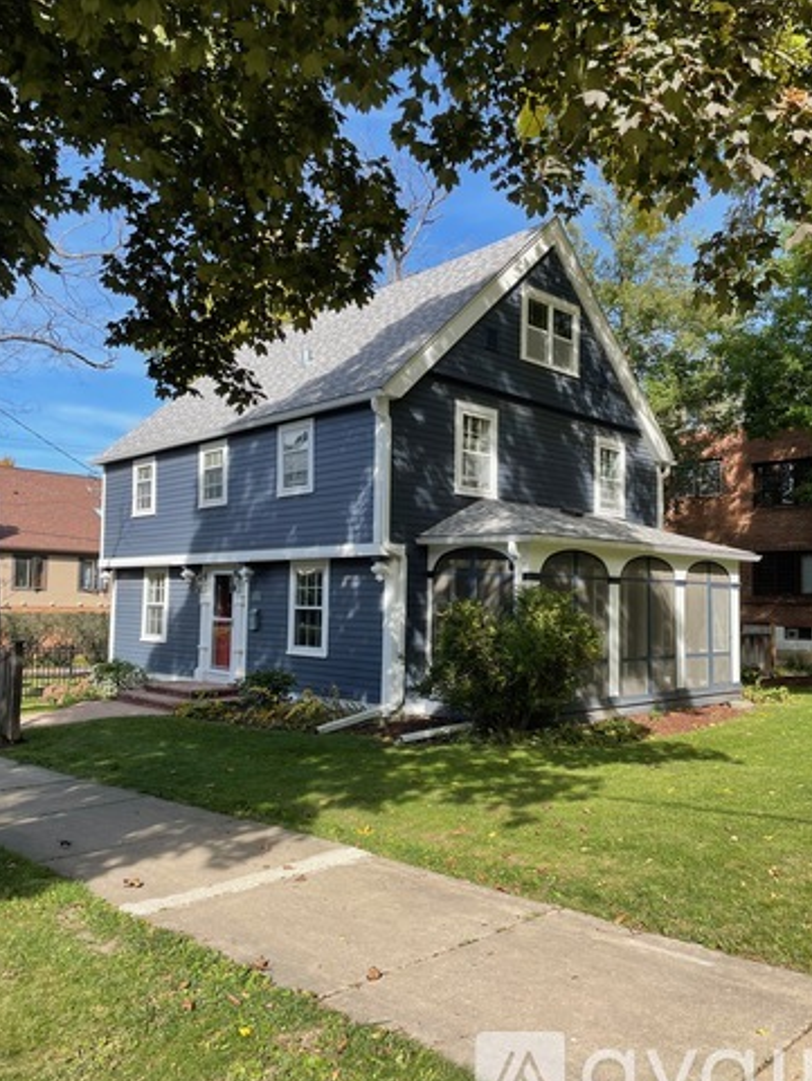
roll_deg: -1.0
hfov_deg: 51.4
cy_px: 560
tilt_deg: +5.6
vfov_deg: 65.3
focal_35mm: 27
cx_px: 417
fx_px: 844
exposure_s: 1/707
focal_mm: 4.2
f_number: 1.6
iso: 32
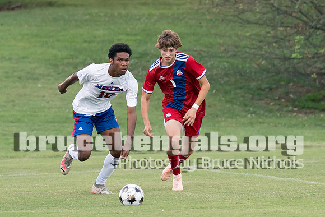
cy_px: 96
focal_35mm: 474
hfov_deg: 4.4
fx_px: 4276
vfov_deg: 2.9
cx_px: 195
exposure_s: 1/1250
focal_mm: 200
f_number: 3.5
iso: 1600
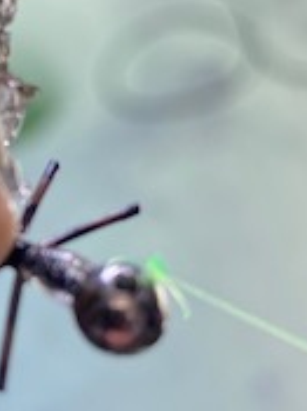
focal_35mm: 95
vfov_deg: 20.6
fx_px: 1125
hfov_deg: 15.0
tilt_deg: -54.8
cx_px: -68
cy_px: 129
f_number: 1.8
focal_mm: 4.25
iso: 125
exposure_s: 1/106
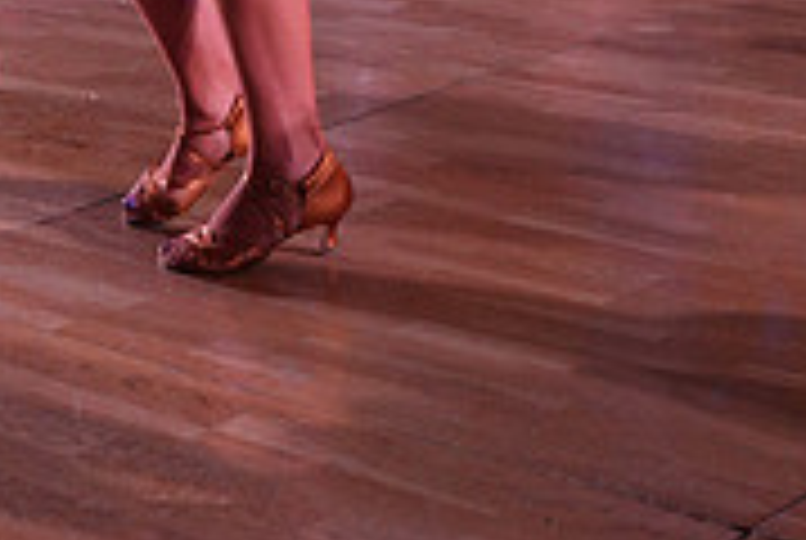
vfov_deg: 11.6
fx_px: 2467
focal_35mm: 110
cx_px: 106
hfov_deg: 18.3
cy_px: -410
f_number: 4
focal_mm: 34
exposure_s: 1/500
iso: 2000
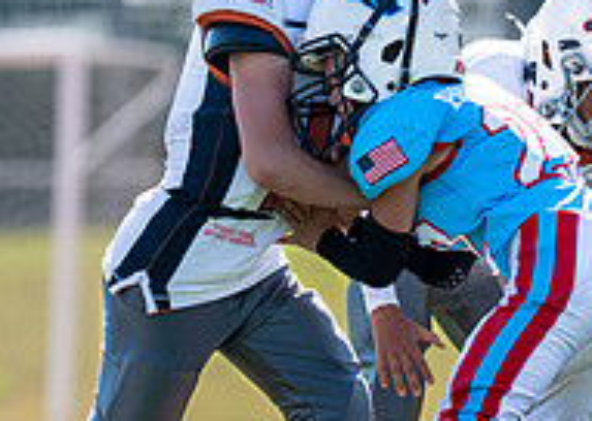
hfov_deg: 2.8
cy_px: 219
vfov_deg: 2.0
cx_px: 312
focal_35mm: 713
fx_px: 11975
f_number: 2.8
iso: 100
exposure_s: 1/1250
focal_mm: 200
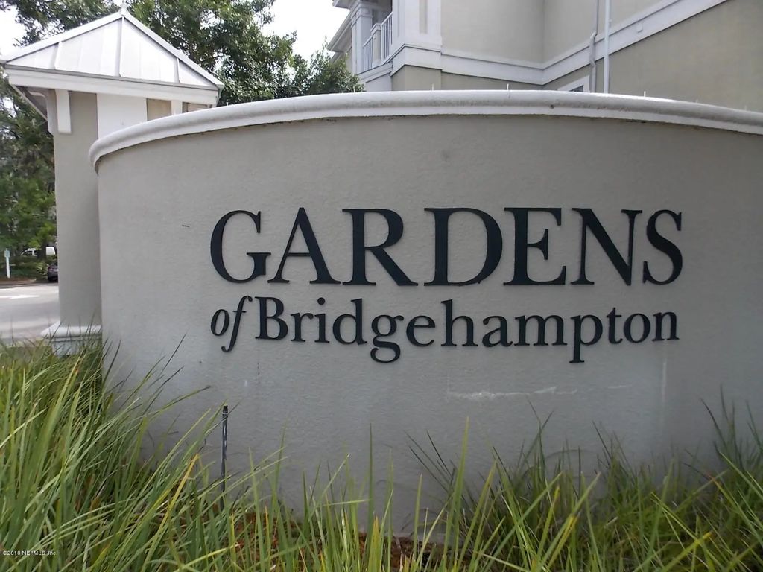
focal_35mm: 23
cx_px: 382
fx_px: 507
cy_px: 286
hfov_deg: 73.9
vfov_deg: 58.9
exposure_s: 1/400
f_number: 3.1
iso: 80
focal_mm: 4
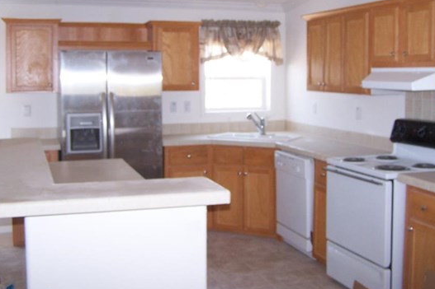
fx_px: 580
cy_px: 100
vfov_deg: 27.9
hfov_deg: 41.1
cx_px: 244
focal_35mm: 48
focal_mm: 6.3
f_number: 2.8
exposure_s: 1/60
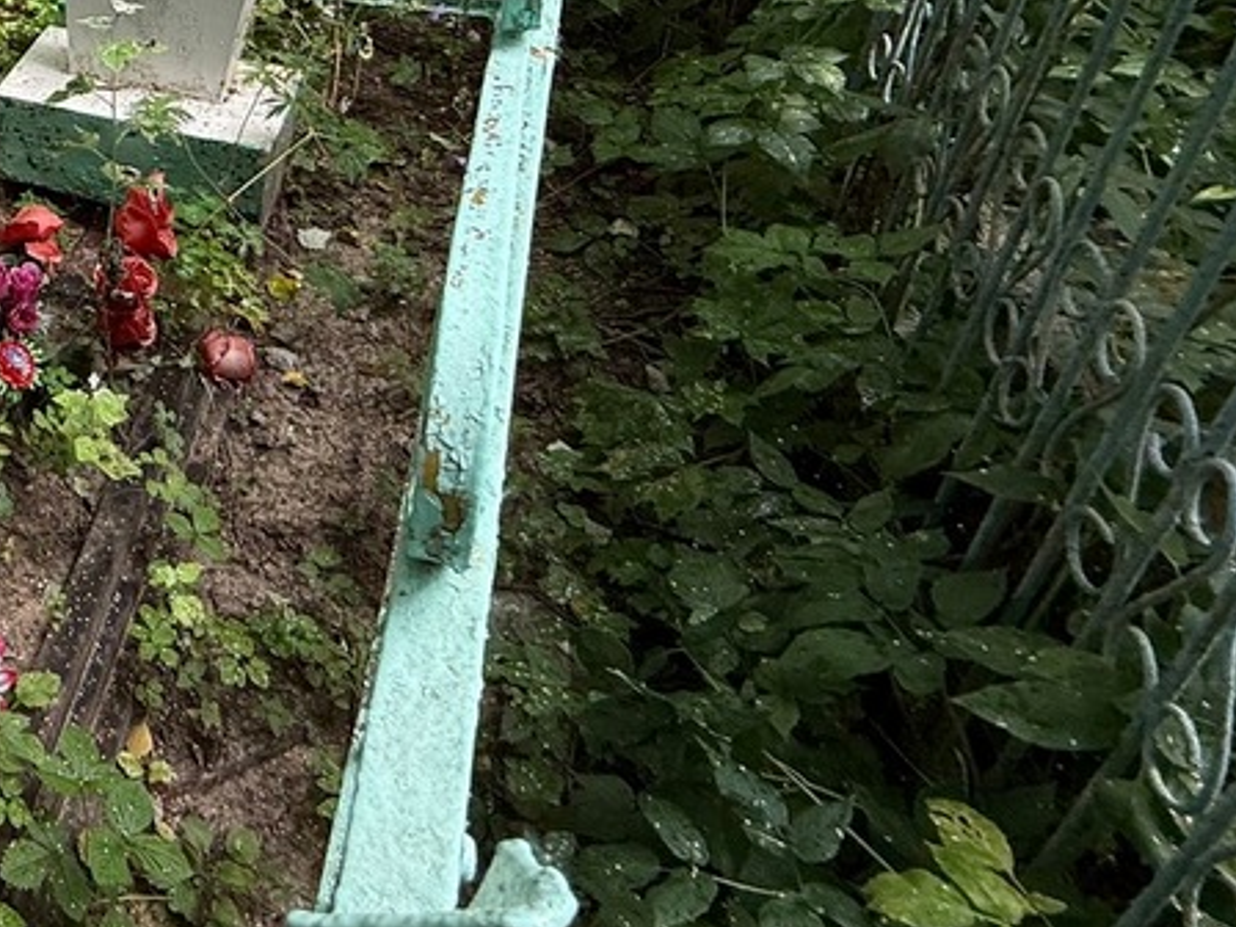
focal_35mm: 32
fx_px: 1143
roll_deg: +6.6
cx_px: -132
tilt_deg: -26.0
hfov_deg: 43.5
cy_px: 99
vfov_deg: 40.9
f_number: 2.2
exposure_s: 1/197
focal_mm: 2.22
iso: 50
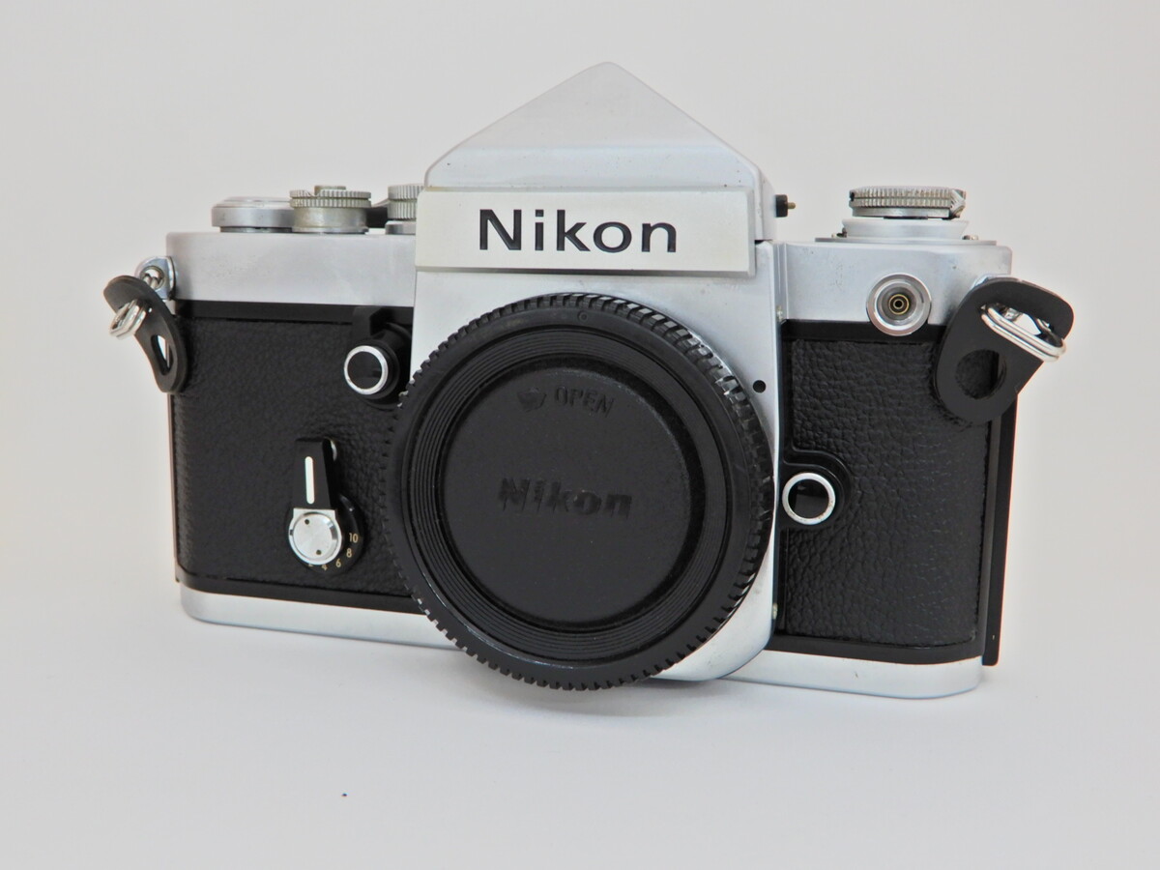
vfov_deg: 37.7
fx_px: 1273
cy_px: 435
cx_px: 580
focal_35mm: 38
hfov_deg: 49.0
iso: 160
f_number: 4
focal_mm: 6.8
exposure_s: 1/30
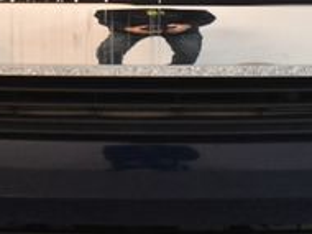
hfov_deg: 18.4
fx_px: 963
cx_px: 131
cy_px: -5
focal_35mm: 107
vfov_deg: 13.6
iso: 2500
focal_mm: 22
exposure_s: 1/125
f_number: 3.5
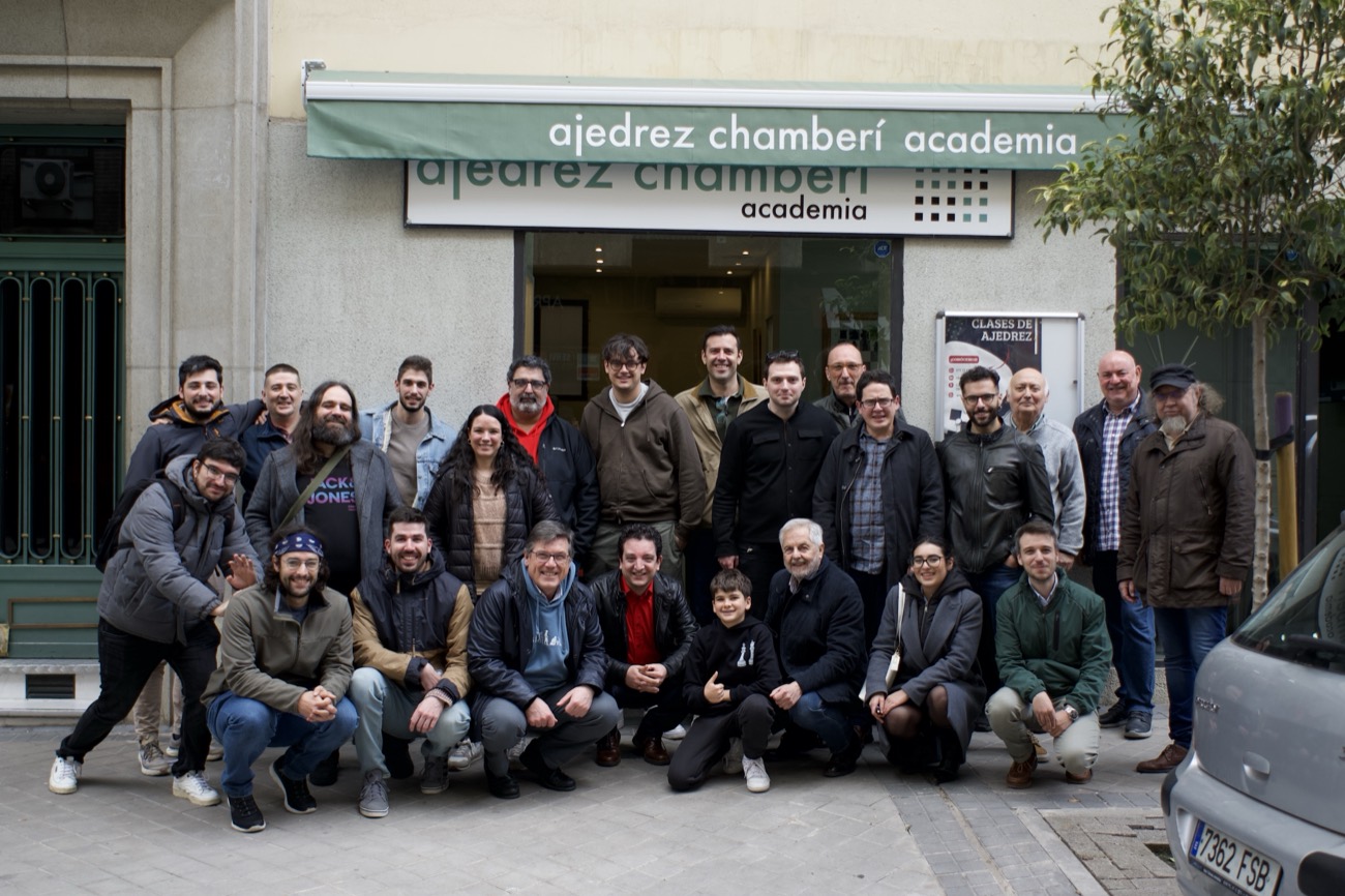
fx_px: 1569
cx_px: 672
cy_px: 448
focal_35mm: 42
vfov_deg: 31.9
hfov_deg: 46.4
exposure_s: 1/400
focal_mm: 28
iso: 800
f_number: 2.2
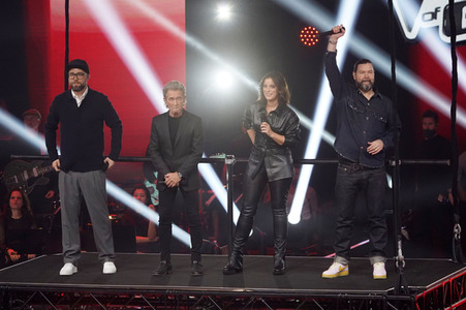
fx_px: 2587
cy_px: 155
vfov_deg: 6.9
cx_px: 233
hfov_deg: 10.3
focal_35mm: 200
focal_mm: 200
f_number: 5.6
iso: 5000
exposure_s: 1/160
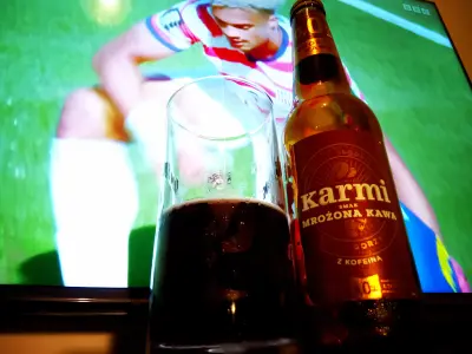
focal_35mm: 28
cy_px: 177
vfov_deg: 49.7
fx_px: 382
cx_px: 236
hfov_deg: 63.4
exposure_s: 1/25.1
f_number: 2
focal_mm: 3.54
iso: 562
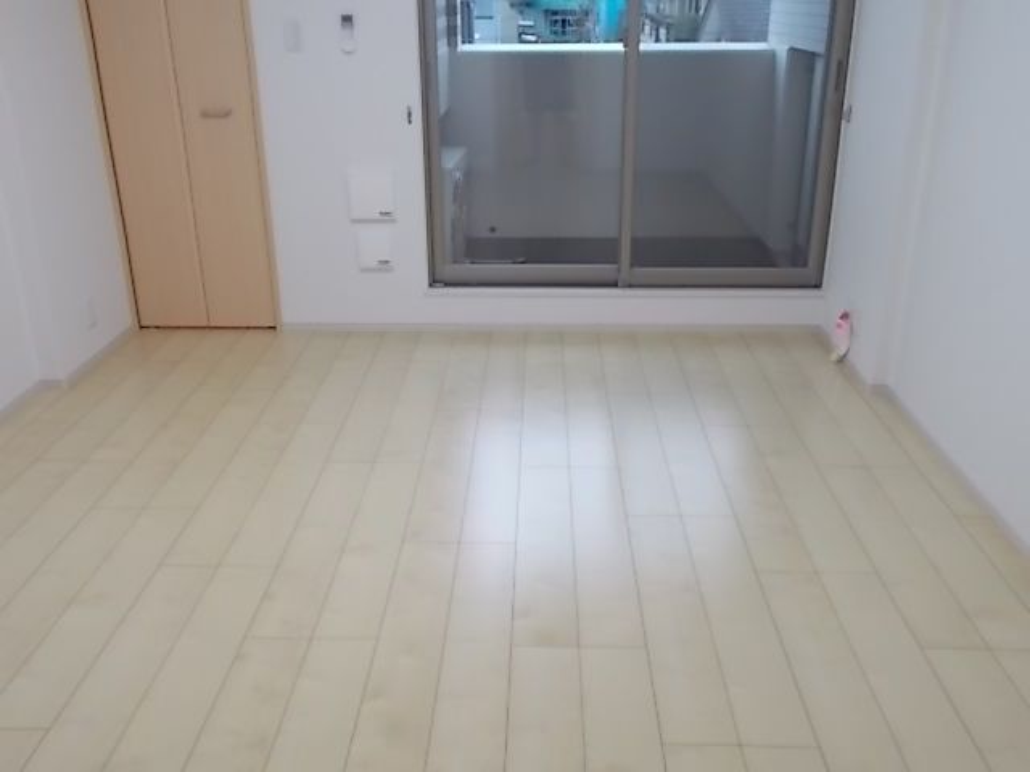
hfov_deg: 54.0
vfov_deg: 41.8
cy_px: 386
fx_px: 1012
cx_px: 515
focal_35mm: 34
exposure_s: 1/25
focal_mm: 6
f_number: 3.6
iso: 200
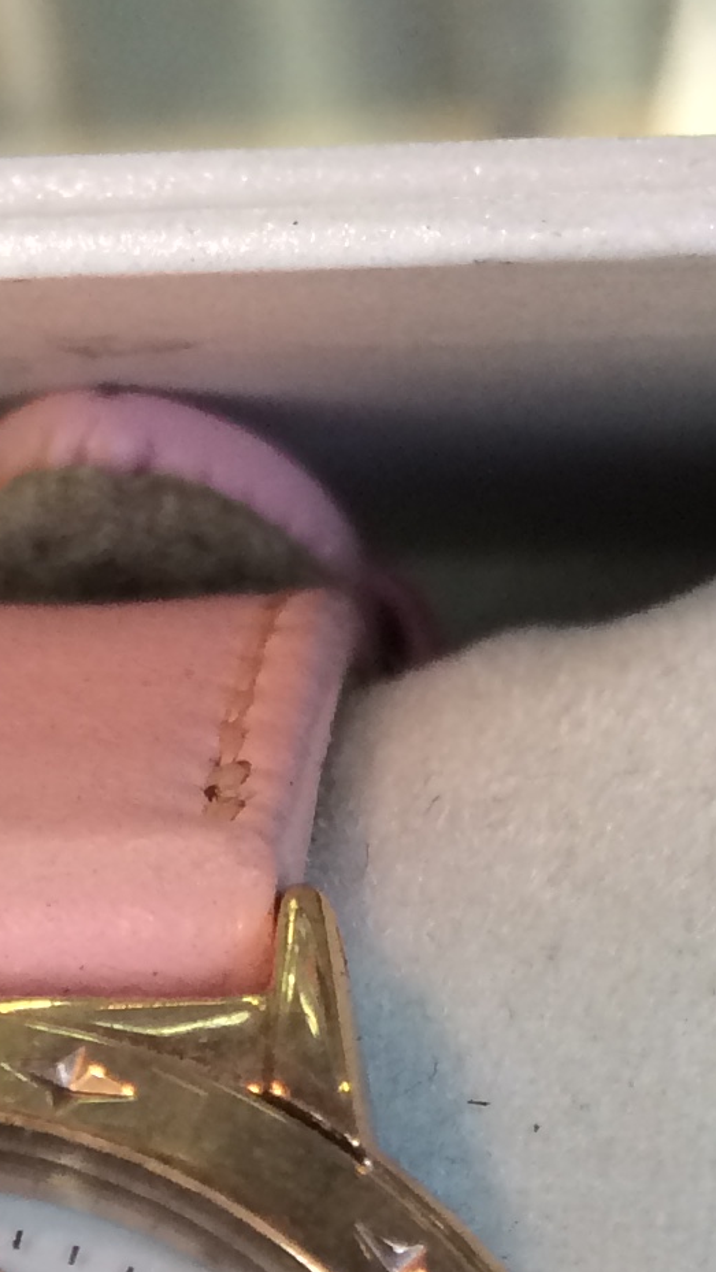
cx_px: -10
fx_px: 3744
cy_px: 1728
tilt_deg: -57.0
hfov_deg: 10.8
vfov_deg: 17.8
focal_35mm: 111
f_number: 2.2
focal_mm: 4.15
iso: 40
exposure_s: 1/33
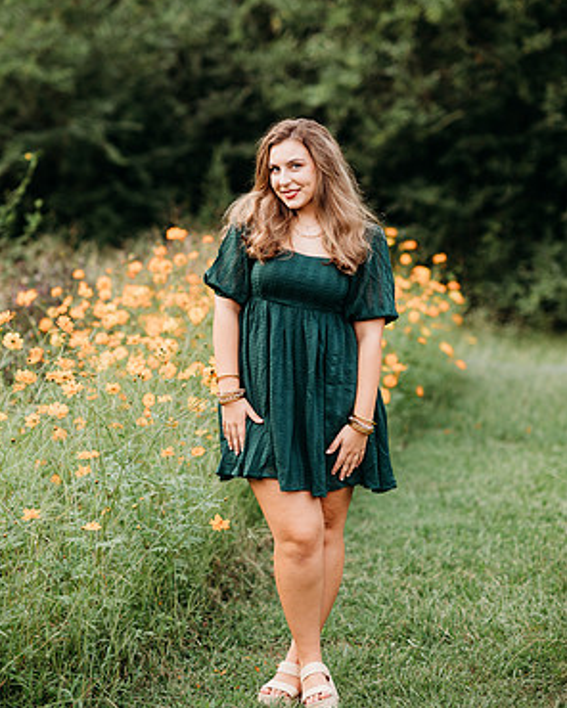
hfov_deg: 15.9
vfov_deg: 19.8
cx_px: 282
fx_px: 2035
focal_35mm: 97
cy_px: 316
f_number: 2.2
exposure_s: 1/500
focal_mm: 85
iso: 100
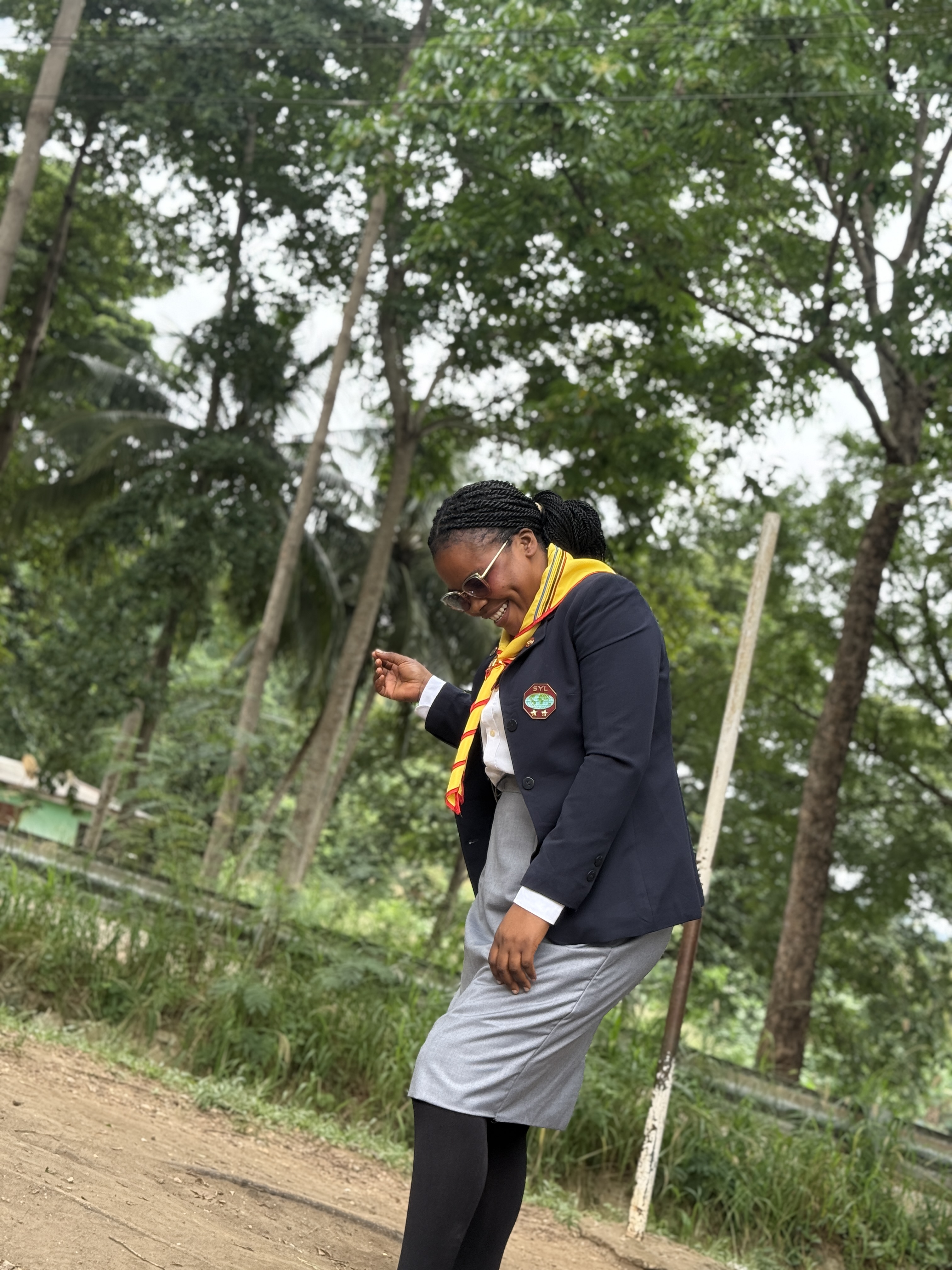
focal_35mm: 48
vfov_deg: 39.7
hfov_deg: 30.3
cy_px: 635
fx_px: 1760
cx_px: 476
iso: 100
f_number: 1.78
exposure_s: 1/278
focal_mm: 6.76
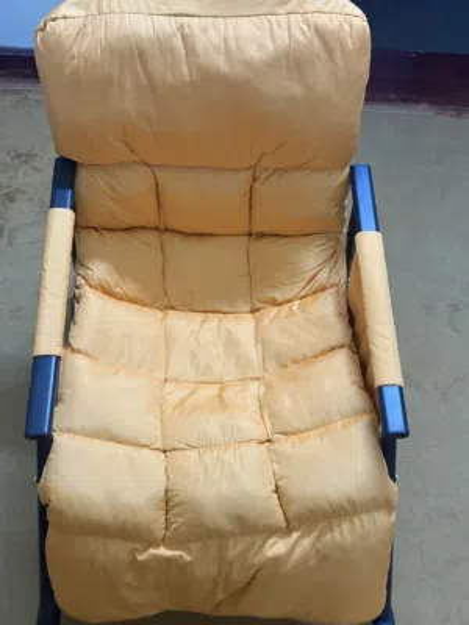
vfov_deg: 36.8
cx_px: 234
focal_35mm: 52
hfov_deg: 28.0
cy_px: 312
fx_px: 939
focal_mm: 5.96
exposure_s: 1/25
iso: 250
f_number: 1.6
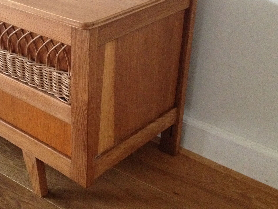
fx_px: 482
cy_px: 69
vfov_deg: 24.3
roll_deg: -0.4
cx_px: 51
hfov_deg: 31.3
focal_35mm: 60
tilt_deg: -25.4
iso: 400
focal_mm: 4.28
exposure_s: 1/17
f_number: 2.4
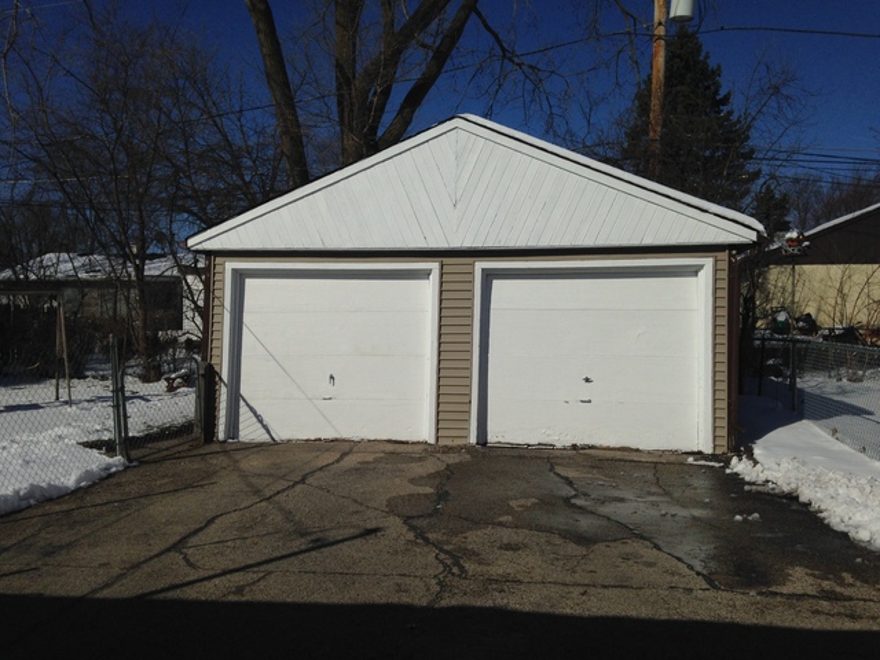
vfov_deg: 42.9
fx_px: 839
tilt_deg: -1.9
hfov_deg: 55.4
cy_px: 330
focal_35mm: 33
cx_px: 440
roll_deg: +0.8
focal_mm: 4.12
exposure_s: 1/9091
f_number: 2.4
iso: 50
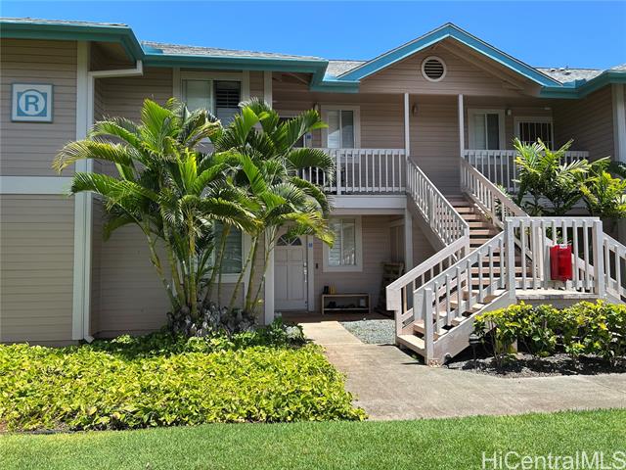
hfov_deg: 67.3
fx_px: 470
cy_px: 235
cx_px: 313
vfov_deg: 53.1
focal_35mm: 26
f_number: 1.5
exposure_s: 1/2208
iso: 50
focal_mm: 5.7
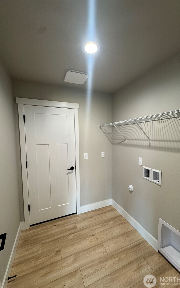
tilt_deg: -3.2
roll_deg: +0.5
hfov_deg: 74.7
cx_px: 96
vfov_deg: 101.5
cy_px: 145
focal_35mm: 15
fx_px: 118
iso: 200
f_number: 2.2
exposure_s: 1/60
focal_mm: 2.22
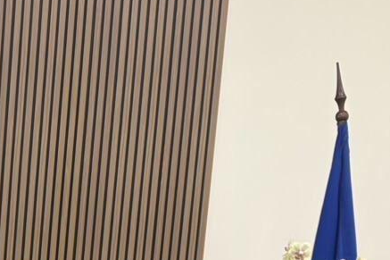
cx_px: -132
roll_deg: -2.2
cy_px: 375
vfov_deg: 12.4
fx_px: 1148
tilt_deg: -11.0
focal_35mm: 106
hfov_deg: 17.9
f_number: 1.6
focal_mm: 5.96
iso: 125
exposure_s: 1/100
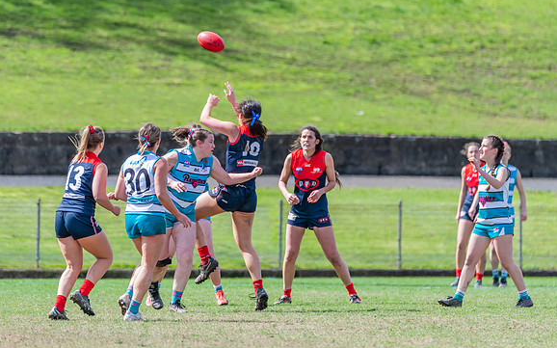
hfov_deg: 3.7
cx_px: 222
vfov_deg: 2.3
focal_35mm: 562
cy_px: 146
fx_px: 8530
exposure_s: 1/1600
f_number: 6.3
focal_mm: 450
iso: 800
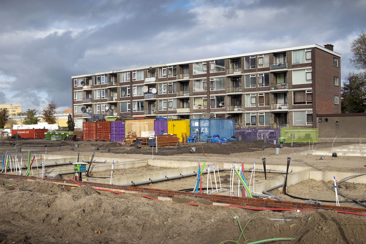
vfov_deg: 35.1
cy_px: 122
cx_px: 183
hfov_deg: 50.7
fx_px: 386
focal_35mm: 38
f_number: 8
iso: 640
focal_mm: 25.4
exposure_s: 1/1250
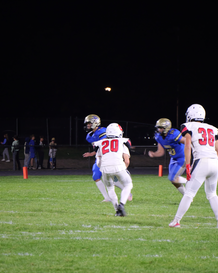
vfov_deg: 5.2
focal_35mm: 373
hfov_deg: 4.2
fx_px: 3008
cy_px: 136
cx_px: 126
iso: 3200
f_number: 5.6
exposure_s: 1/80
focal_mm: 143
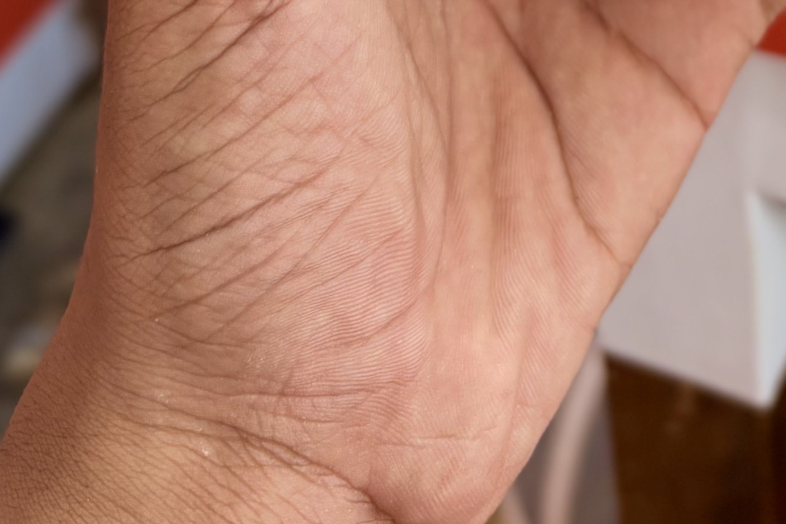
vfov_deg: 12.5
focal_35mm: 89
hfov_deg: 21.6
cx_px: 874
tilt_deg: -23.8
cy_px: -678
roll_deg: +0.8
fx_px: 1943
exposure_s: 1/100
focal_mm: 5.96
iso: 40
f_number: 1.6
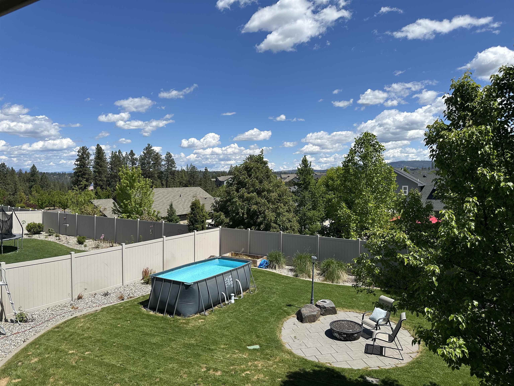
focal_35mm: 24
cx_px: 257
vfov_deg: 56.8
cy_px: 193
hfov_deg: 71.6
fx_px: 356
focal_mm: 6.86
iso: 80
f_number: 1.78
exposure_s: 1/5848
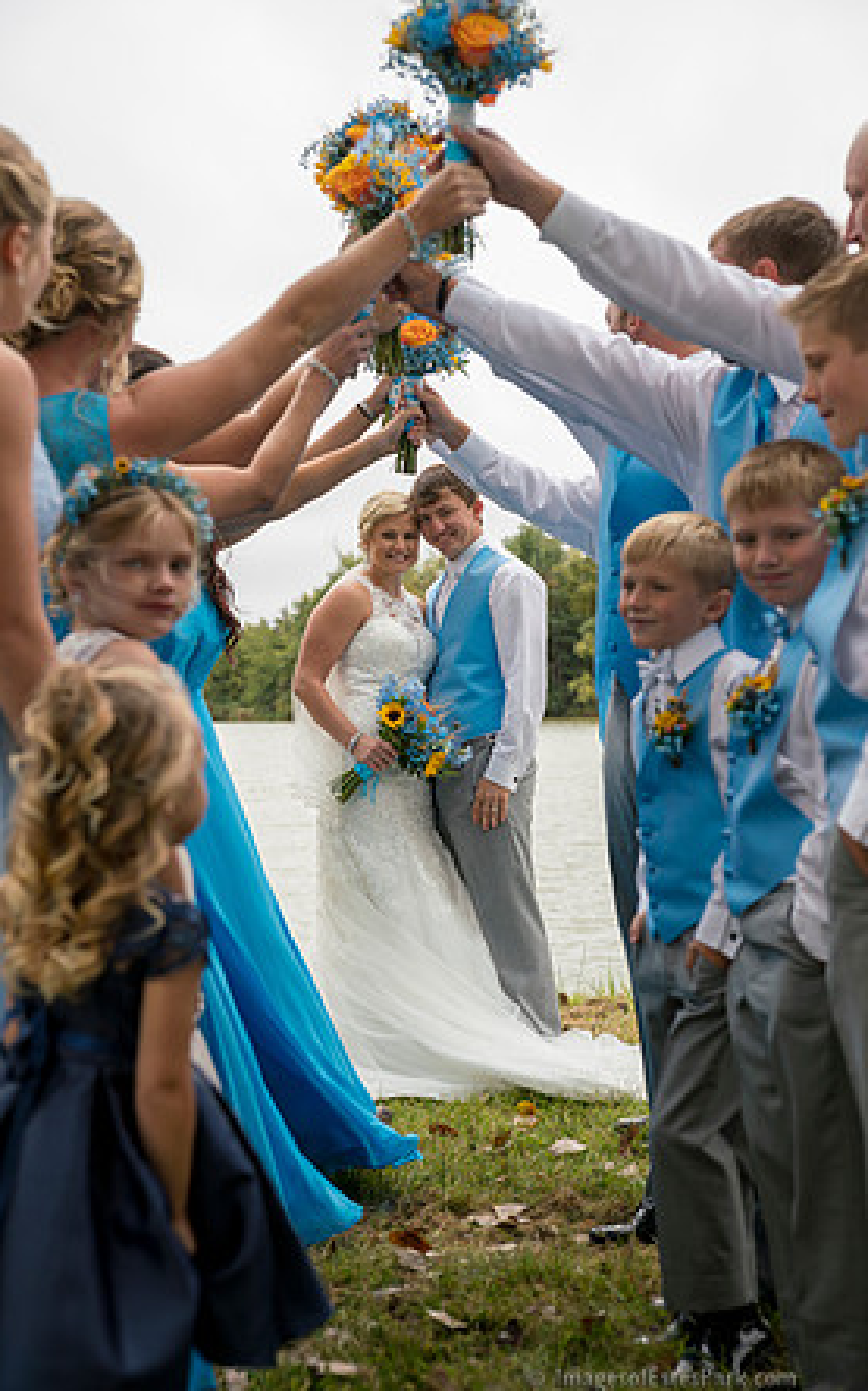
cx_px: 436
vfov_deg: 33.0
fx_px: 2350
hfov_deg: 20.9
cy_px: 696
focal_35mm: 62
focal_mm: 60
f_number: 4
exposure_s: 1/400
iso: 100
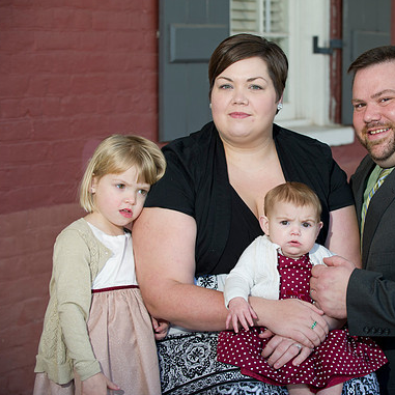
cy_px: 198
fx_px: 1368
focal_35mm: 106
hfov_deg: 16.4
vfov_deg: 16.4
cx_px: 277
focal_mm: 82
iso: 250
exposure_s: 1/250
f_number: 3.5
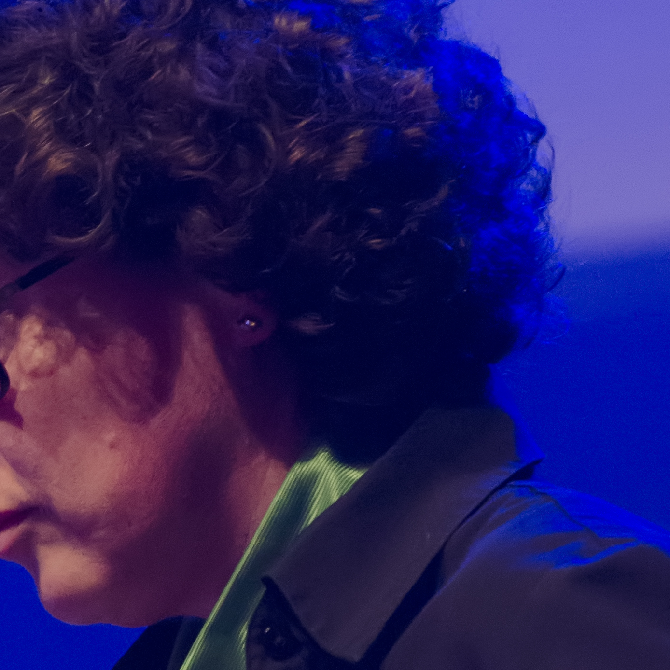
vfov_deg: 1.8
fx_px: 21767
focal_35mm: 994
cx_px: 247
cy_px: 833
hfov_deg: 1.8
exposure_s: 1/50
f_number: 5.6
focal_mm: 220
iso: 4000
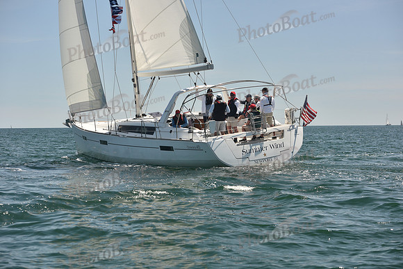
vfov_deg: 17.1
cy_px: 134
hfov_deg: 25.4
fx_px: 896
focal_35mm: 80
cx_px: 202
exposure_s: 1/800
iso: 250
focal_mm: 80
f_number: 5.6
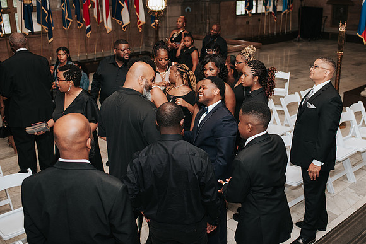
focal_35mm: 39
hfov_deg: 49.2
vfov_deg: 34.0
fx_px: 399
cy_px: 107
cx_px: 205
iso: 1000
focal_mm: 35
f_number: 3.2
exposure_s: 1/125
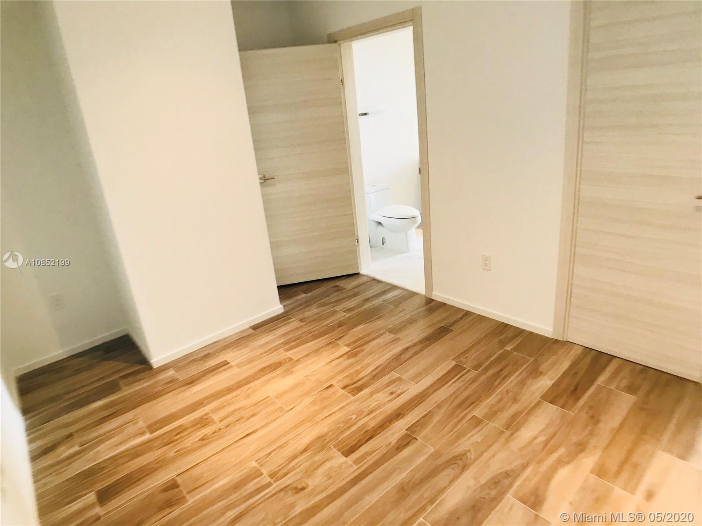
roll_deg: +5.1
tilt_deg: -18.4
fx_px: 568
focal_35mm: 28
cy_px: 263
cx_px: 351
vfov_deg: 49.7
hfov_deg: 63.4
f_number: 1.8
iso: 40
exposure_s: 1/20
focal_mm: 3.99
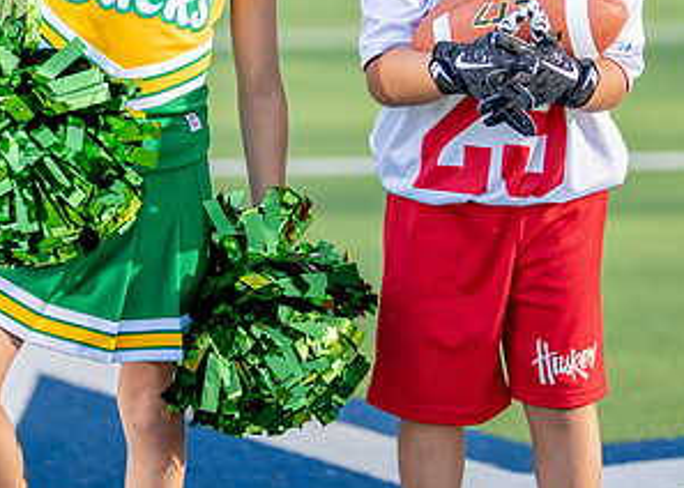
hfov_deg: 14.8
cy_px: 43
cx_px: 335
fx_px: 2641
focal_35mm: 136
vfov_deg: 10.5
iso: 100
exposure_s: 1/3200
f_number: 1.2
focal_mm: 50
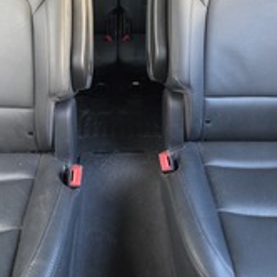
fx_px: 263
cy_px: 68
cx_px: 120
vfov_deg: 53.0
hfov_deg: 55.4
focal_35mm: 29
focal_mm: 2.2
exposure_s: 1/60
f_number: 1.9
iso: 200
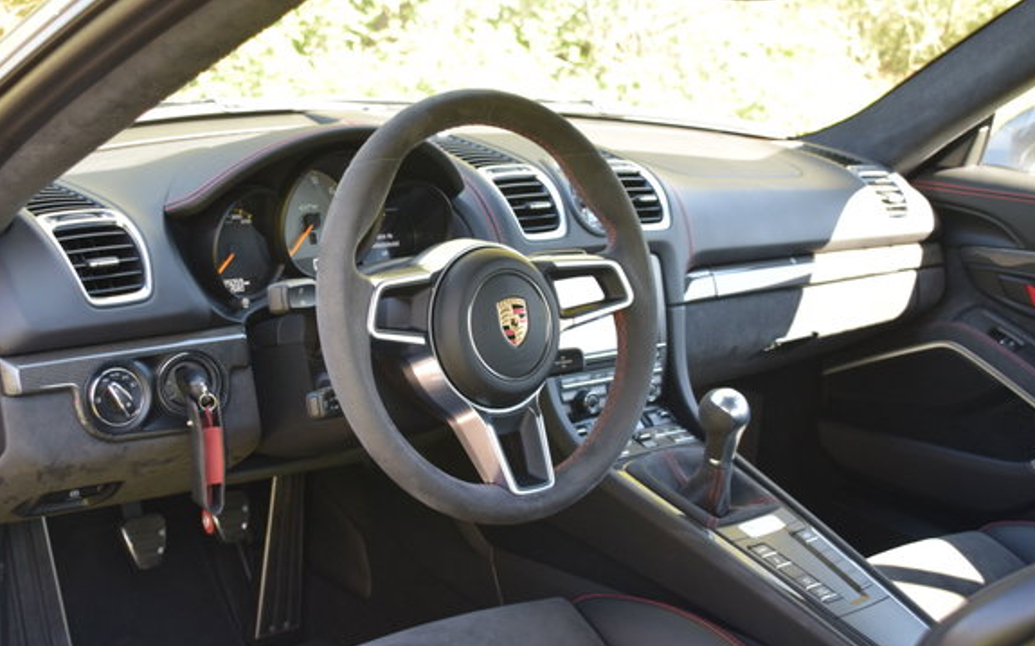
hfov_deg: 41.1
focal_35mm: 49
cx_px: 500
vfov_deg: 26.3
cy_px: 345
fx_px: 1382
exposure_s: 1/160
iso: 800
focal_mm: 24
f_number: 4.5
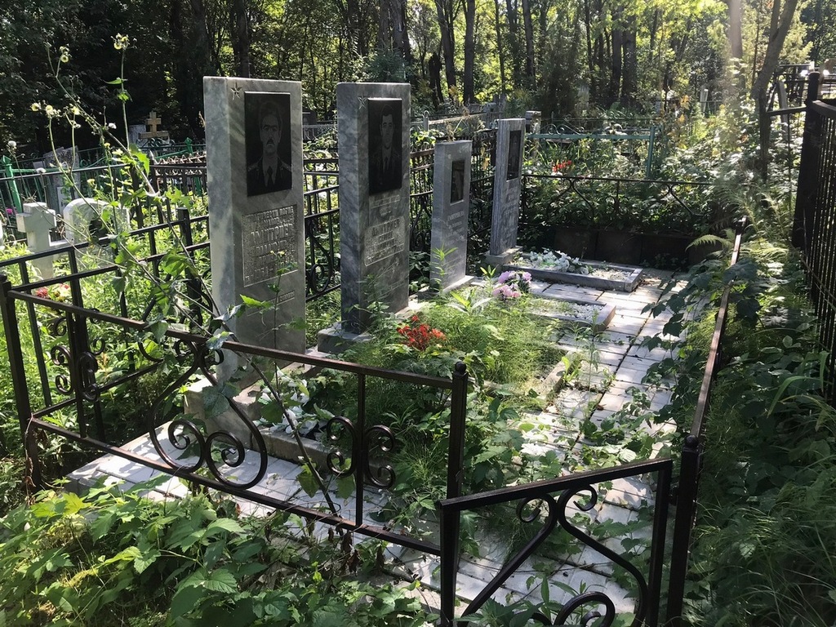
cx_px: 418
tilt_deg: -15.1
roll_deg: -2.3
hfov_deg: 63.4
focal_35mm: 28
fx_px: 676
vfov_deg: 49.7
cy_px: 314
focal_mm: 3.99
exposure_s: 1/268
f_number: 1.8
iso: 20
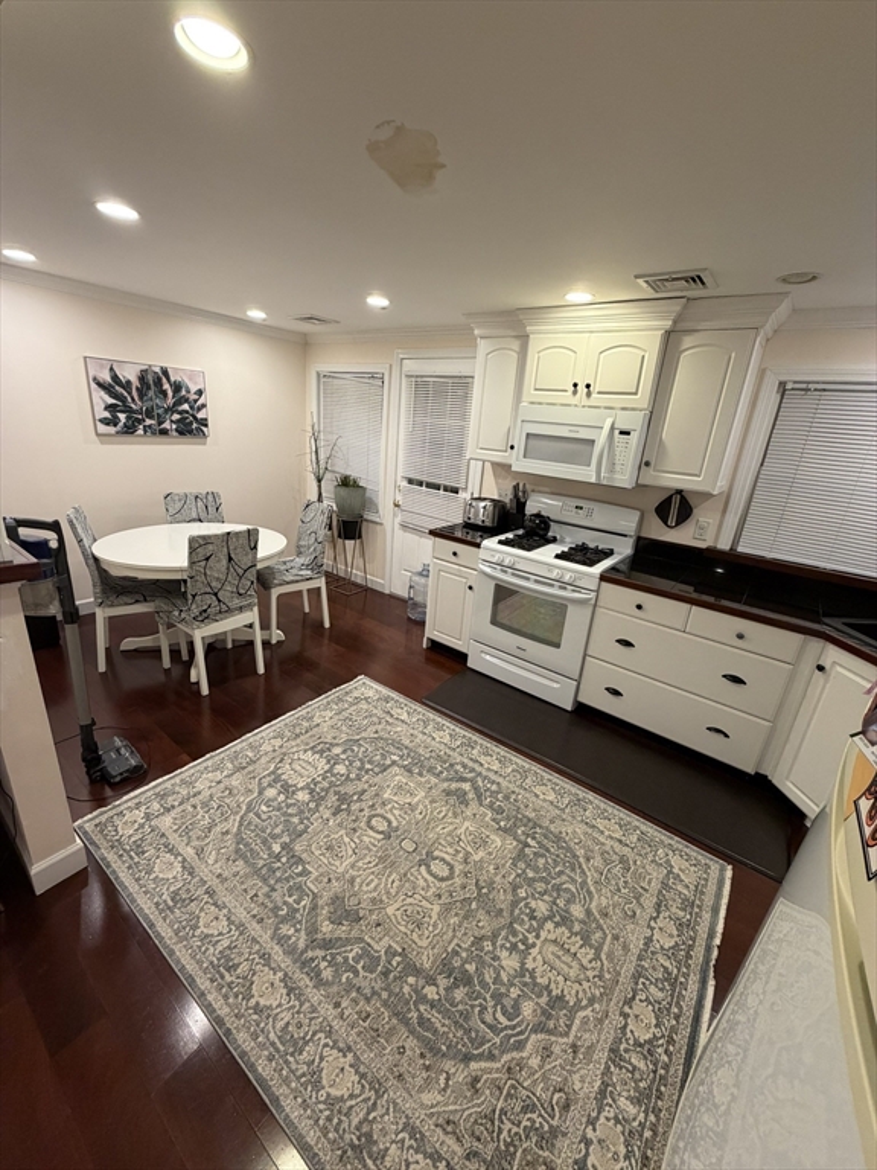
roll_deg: -5.0
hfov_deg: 85.7
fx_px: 473
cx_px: 438
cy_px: 585
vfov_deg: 102.1
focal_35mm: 14
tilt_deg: -19.0
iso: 250
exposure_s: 1/60
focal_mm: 2.22
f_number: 2.2
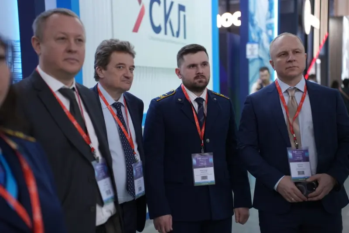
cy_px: 116
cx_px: 174
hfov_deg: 30.5
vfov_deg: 20.6
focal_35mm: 66
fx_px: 640
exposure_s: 1/200
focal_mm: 66
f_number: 2.8
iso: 1000
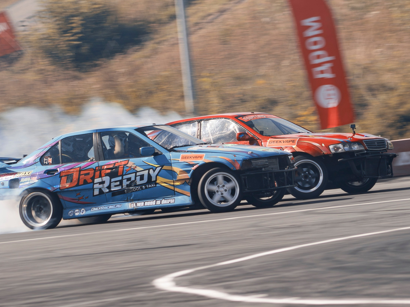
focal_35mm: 469
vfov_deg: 3.2
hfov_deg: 4.2
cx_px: 188
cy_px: 188
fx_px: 5555
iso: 100
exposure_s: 1/125
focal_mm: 180
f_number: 9
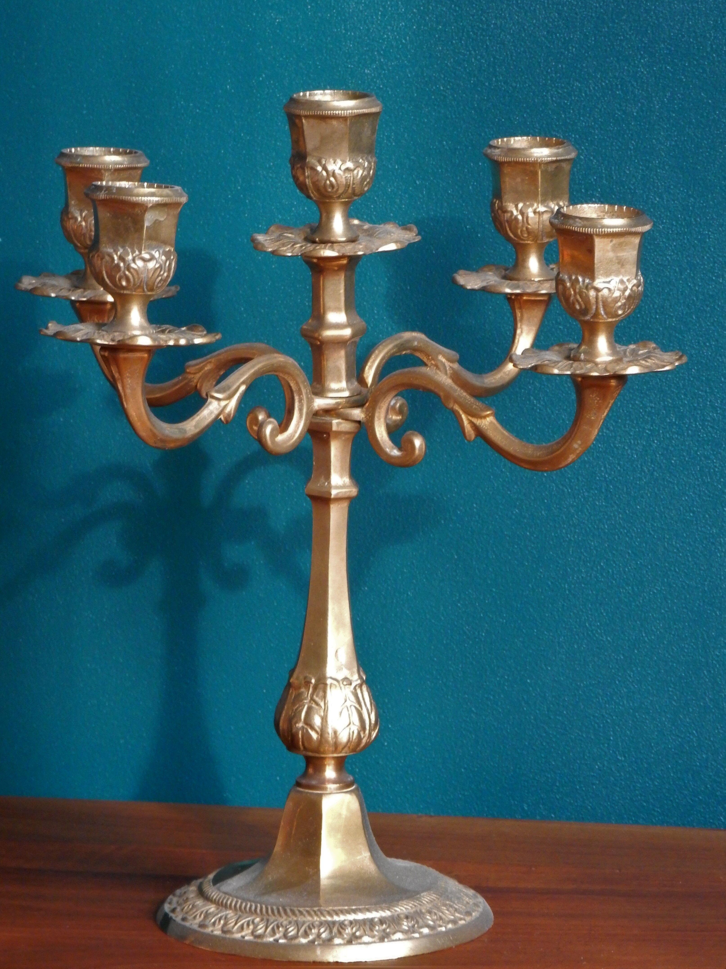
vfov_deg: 12.0
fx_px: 4586
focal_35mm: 164
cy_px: 484
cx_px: 363
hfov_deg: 9.1
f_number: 6
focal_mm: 29.2
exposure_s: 1/10
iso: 800
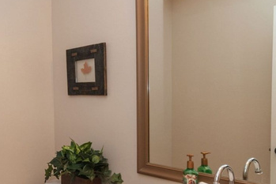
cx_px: 74
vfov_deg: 37.5
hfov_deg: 54.9
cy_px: 164
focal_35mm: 33
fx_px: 253
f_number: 5
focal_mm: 12
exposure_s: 1/60
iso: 200
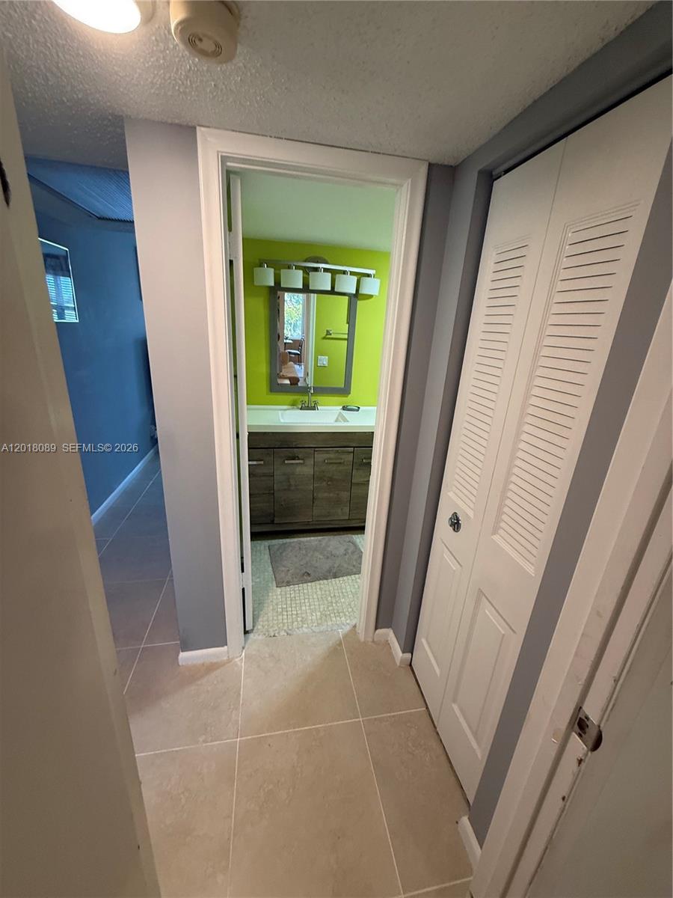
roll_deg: -2.9
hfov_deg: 85.7
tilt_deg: -20.0
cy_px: 449
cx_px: 336
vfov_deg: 102.1
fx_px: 363
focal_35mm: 14
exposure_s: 1/60
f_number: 2.2
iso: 200
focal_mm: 2.22
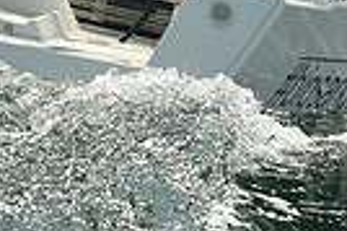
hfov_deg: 4.2
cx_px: 166
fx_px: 4679
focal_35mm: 486
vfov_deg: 2.8
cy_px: -219
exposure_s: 1/1250
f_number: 10
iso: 320
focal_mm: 112
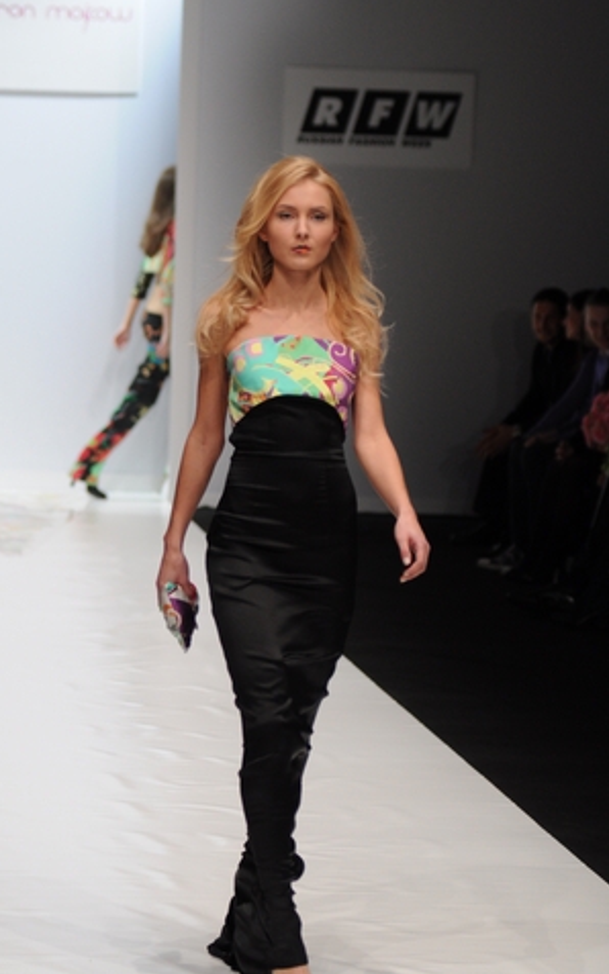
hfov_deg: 8.6
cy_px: 523
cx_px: 287
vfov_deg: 13.7
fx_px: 4064
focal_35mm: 153
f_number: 3.2
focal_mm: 92
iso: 800
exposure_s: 1/320
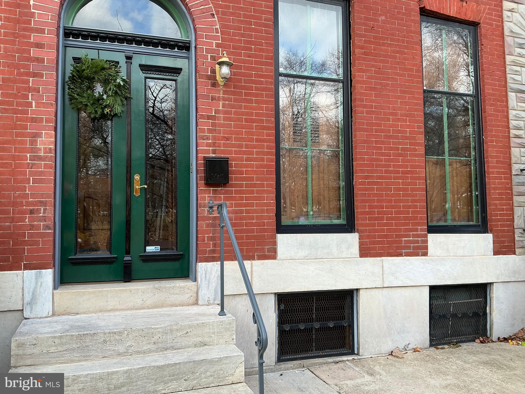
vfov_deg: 49.7
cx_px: 262
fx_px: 425
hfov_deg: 63.4
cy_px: 197
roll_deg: +1.3
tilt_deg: +3.9
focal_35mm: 28
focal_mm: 3
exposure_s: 1/147
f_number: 1.8
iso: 20
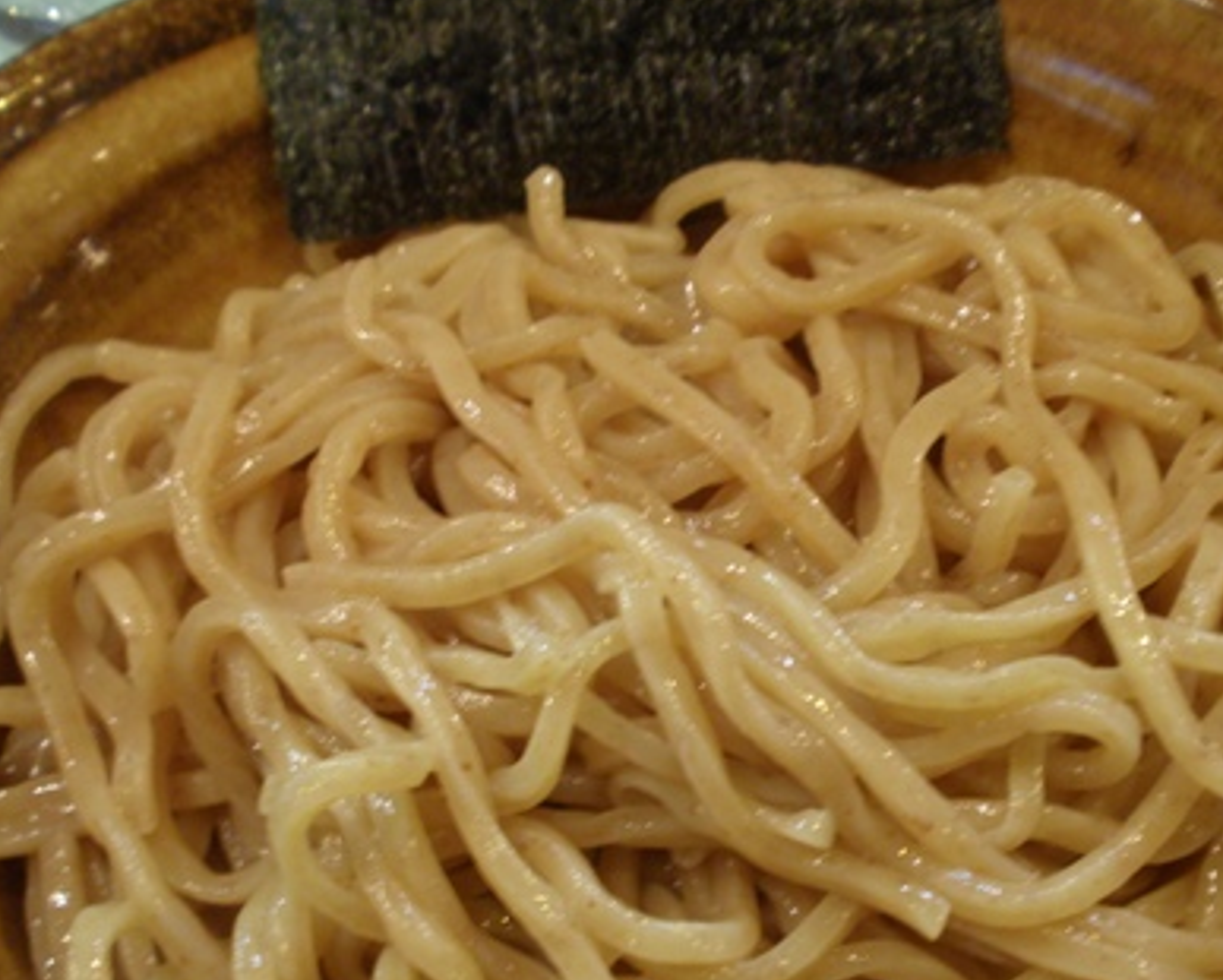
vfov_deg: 27.0
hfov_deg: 33.5
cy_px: 667
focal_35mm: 56
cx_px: 711
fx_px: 2028
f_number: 3.5
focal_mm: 6.6
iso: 100
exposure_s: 1/5
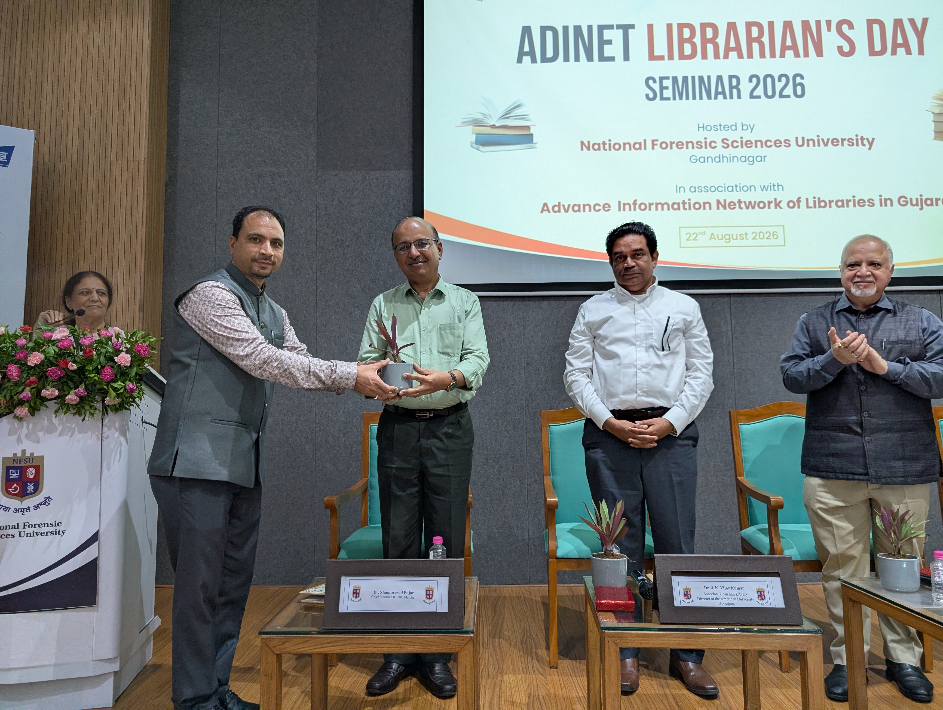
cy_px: 355
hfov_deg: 71.5
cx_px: 472
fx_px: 655
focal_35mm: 24
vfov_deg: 56.9
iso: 590
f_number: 1.68
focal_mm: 6.9
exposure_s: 1/177
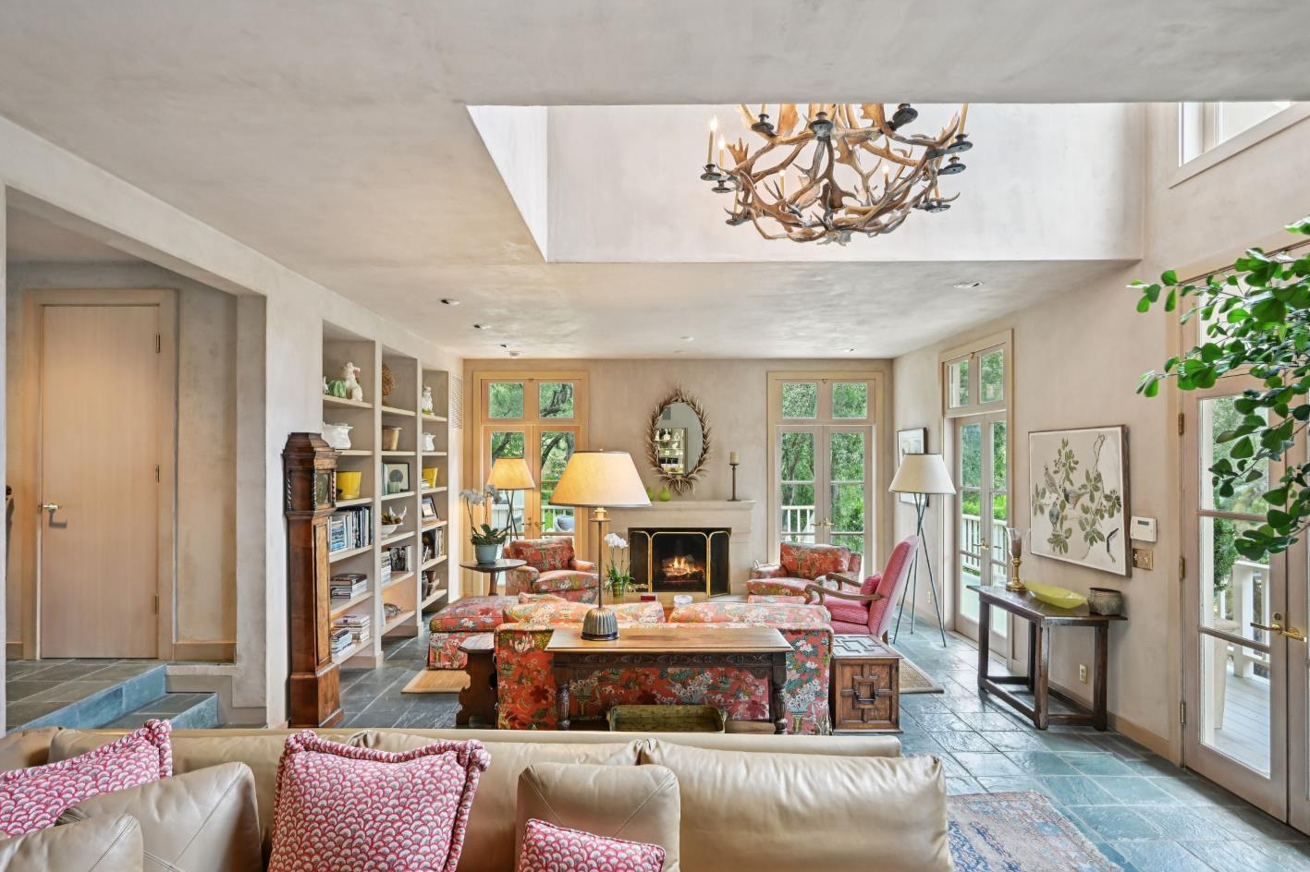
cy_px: 453
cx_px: 642
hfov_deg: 88.3
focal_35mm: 19
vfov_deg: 65.8
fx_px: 674
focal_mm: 17.5
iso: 1600
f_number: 11
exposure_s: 1/30
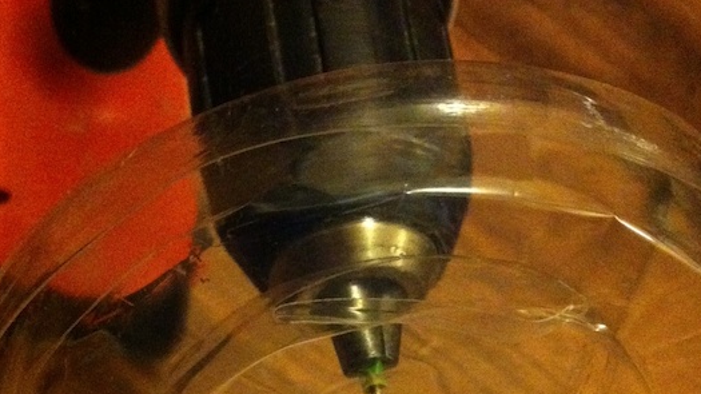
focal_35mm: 58
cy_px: 329
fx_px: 1078
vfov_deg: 20.4
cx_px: 371
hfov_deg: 36.0
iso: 1000
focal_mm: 3.85
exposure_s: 1/15
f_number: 2.8
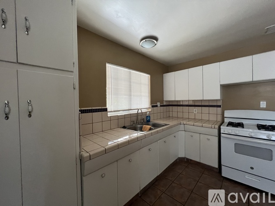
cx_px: 138
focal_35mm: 13
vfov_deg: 89.9
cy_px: 103
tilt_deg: -0.5
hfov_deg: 106.2
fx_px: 103
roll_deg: +1.7
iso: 250
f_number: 1.8
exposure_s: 1/80
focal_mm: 1.57
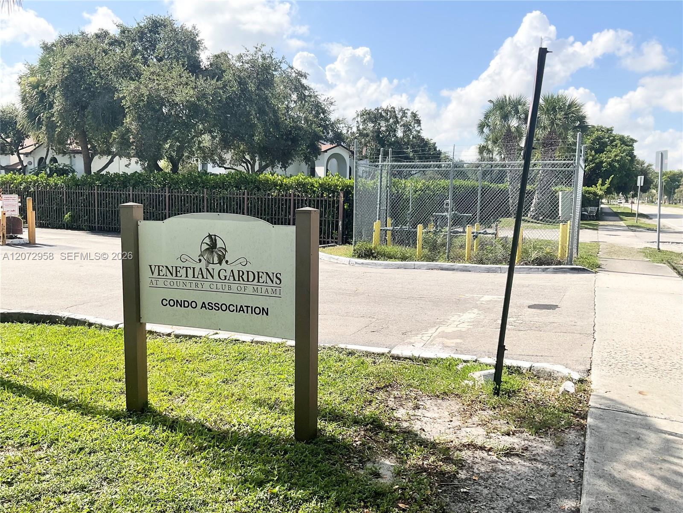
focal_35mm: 29
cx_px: 342
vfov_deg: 48.2
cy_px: 256
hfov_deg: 61.7
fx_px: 572
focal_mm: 3
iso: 16
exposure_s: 1/1912
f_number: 1.8
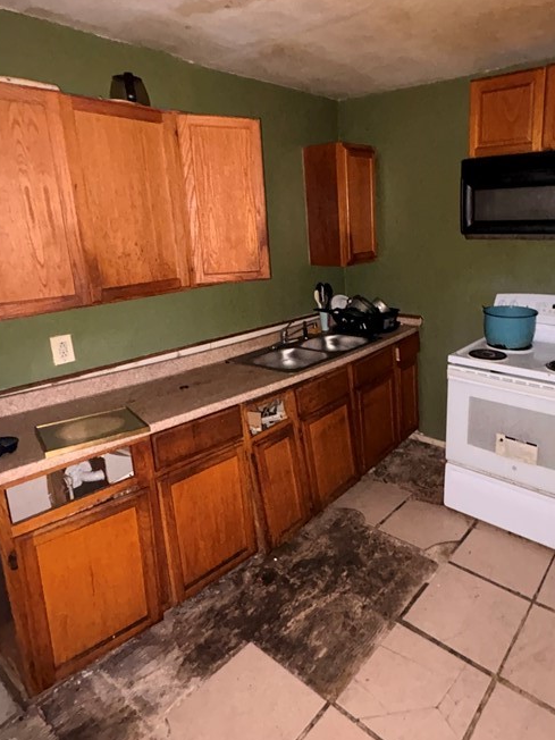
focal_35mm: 22
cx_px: 364
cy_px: 329
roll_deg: +1.3
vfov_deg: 76.1
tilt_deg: -12.3
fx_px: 470
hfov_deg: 59.8
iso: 800
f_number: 2.2
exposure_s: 1/16
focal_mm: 2.22
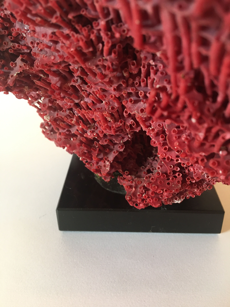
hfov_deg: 48.2
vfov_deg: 61.7
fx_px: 257
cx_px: 115
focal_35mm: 29
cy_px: 154
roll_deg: +1.0
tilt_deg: -32.3
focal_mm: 4.15
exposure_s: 1/33
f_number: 2.2
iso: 160
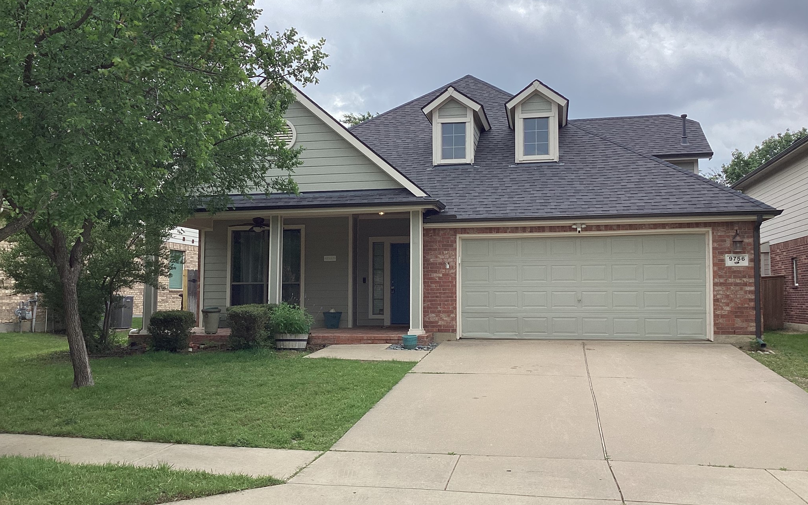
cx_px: 403
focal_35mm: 33
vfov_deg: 38.3
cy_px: 244
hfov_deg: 58.1
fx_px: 727
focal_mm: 3.3
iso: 25
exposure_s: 1/1131
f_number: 2.4
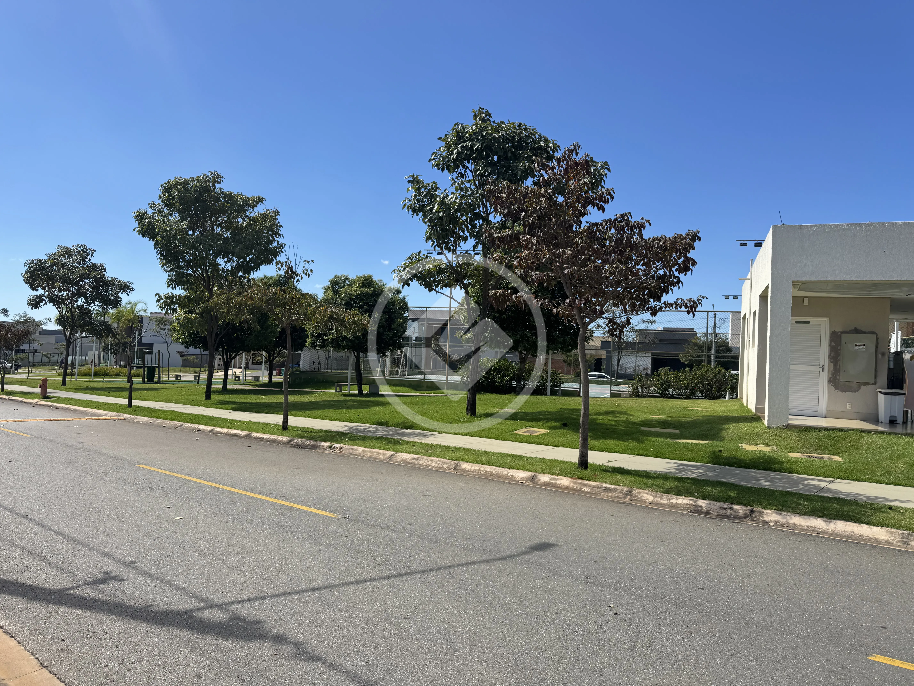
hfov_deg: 71.6
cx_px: 457
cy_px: 343
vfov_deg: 56.8
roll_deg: -2.0
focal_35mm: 24
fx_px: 634
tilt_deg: +0.8
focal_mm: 6.76
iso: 80
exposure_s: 1/3096
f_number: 1.78
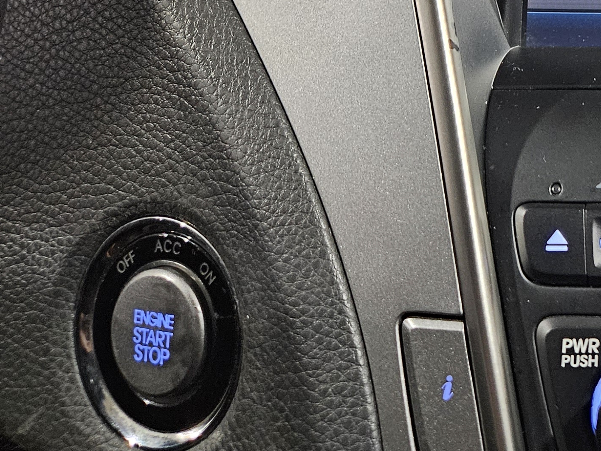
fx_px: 1129
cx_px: 848
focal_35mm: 65
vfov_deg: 21.1
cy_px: -87
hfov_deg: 24.6
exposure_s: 1/30
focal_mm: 5.4
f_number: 1.8
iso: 640
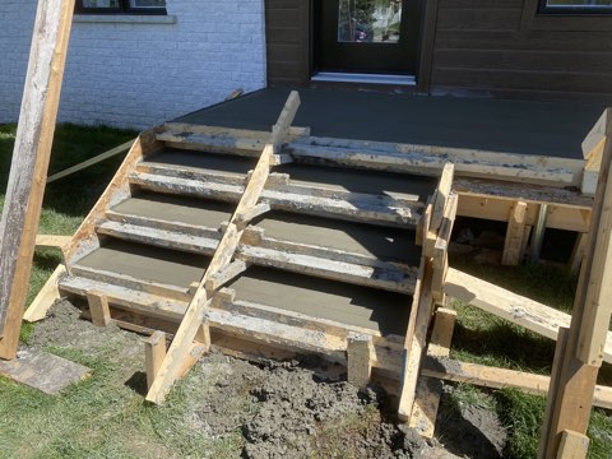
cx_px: 306
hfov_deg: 67.3
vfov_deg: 53.1
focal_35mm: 26
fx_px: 460
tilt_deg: -25.7
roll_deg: -0.2
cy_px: 230
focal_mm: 4.25
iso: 32
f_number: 1.8
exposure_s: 1/1808
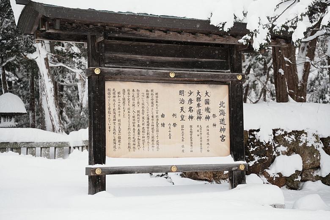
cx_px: 165
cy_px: 110
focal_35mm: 70
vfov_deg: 19.5
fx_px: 642
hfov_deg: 28.8
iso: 125
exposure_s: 1/1000
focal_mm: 70
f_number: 2.8
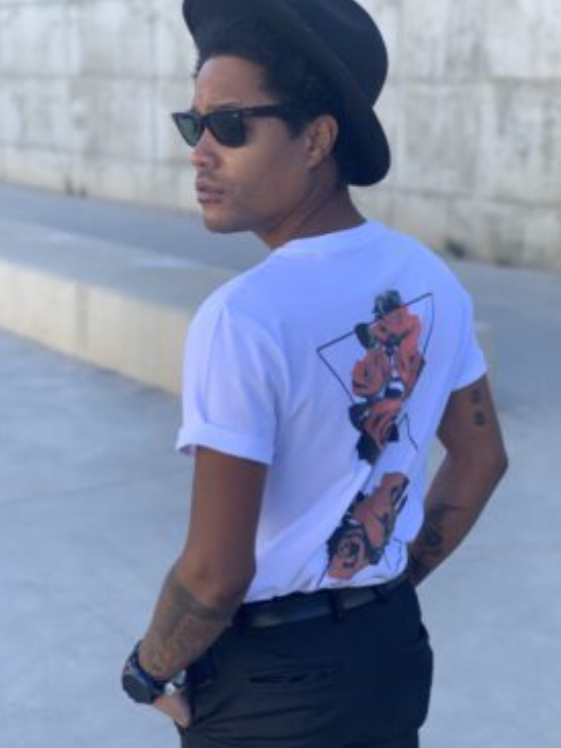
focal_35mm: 57
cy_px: 375
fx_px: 1231
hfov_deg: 25.7
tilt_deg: -13.3
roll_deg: -1.4
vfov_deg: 33.8
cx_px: 299
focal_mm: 6
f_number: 2.4
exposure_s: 1/122
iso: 16
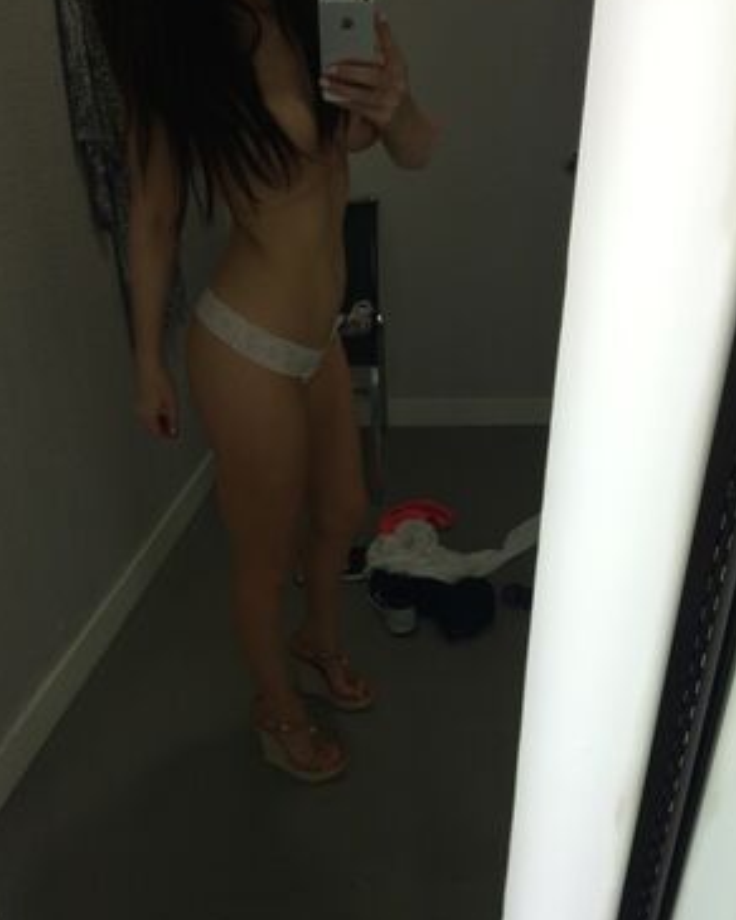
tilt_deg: -28.2
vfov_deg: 57.2
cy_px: 469
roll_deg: -0.3
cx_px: 365
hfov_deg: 47.1
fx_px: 844
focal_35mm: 31
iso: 64
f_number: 2.2
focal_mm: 4.15
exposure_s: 1/120
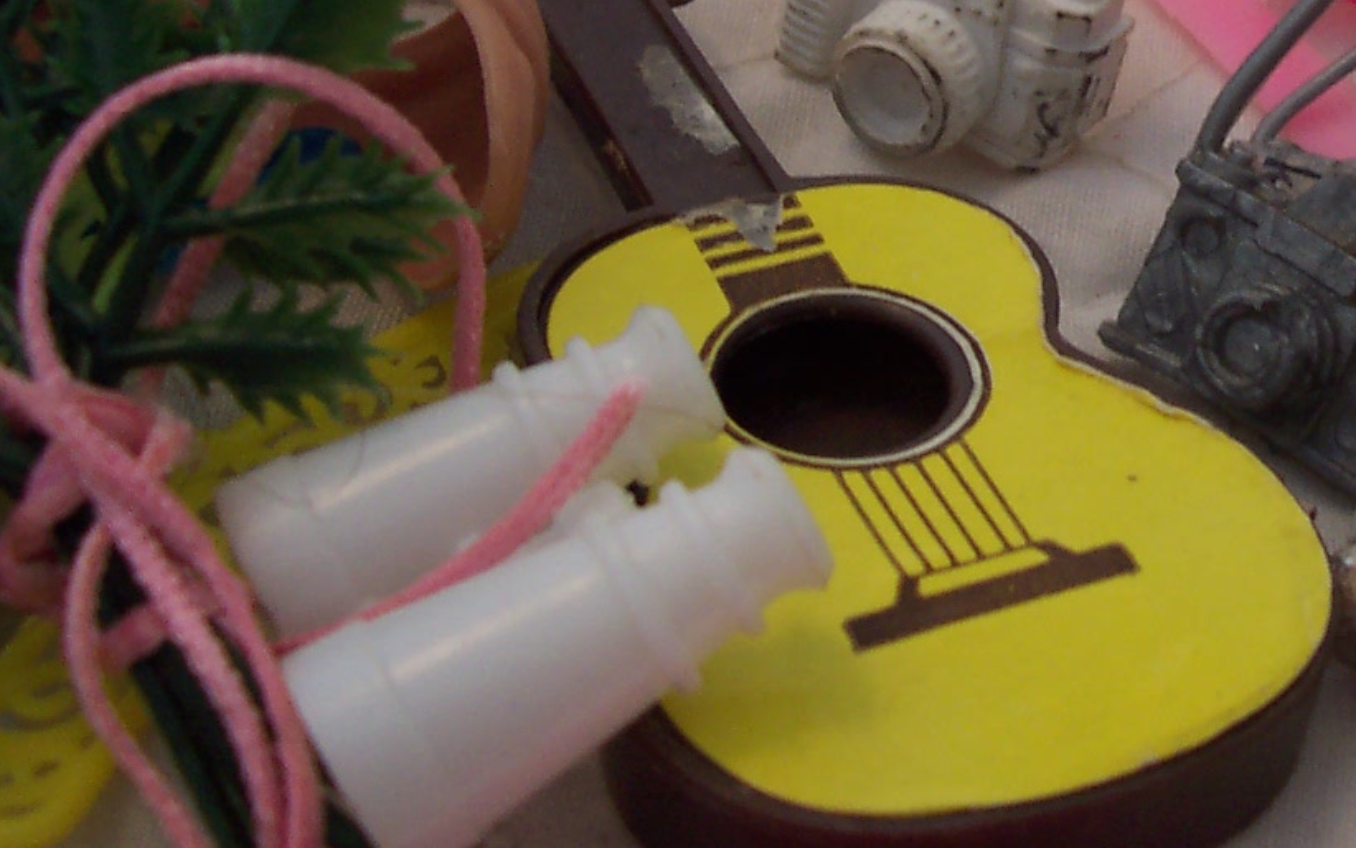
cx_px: 1328
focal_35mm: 79
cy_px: 69
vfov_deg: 16.3
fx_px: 2920
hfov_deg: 25.0
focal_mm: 5.6
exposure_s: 1/60
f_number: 2.8
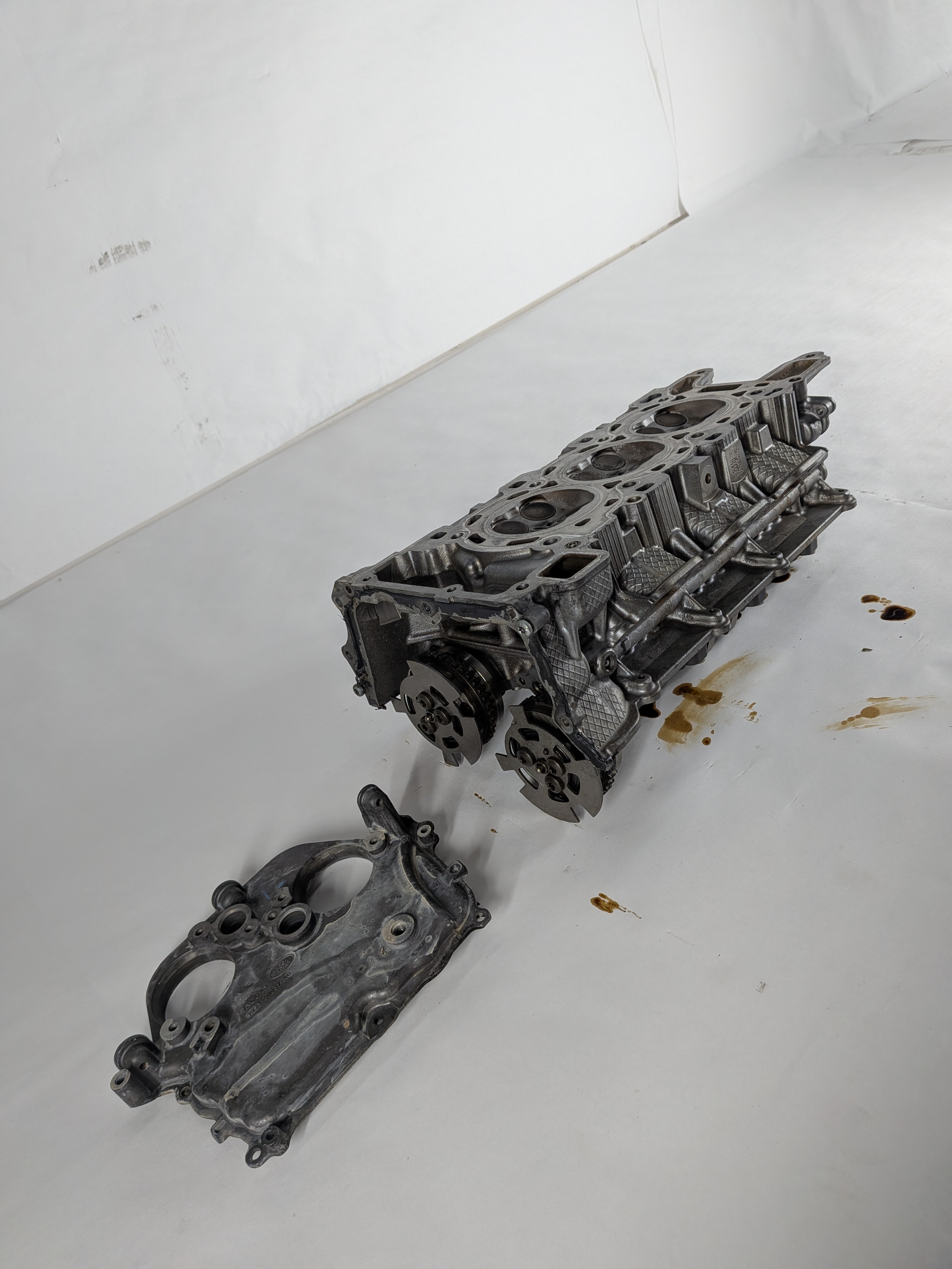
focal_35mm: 24
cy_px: 634
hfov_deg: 56.8
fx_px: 880
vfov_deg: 71.6
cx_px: 476
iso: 37
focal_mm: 4.53
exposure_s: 1/330
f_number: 1.7
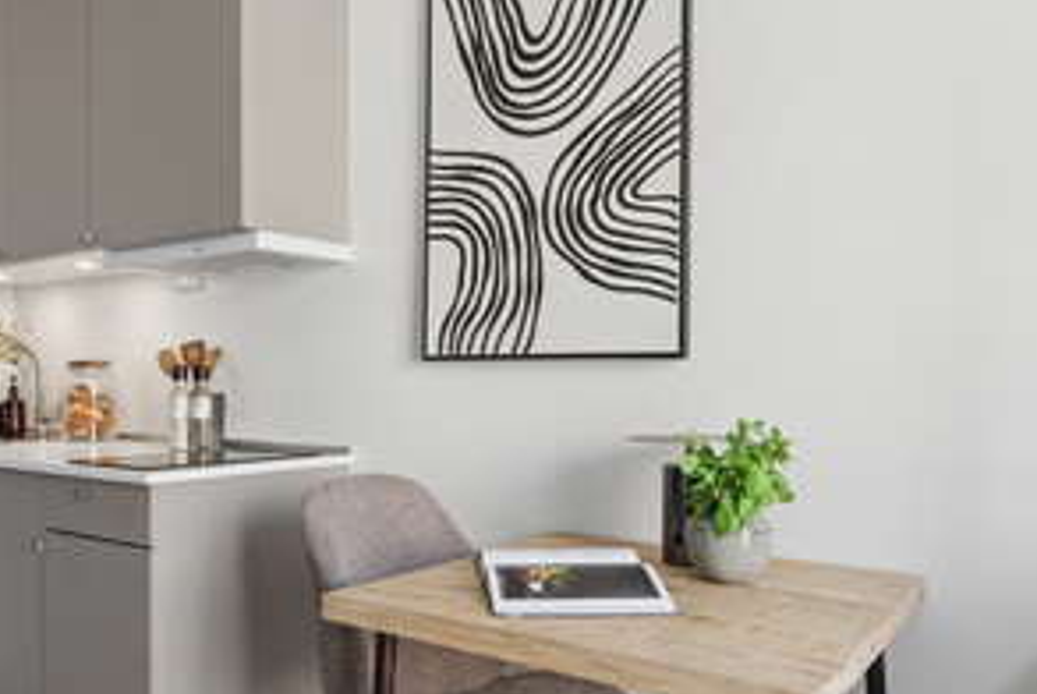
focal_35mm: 30
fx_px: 865
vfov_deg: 43.6
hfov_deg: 61.6
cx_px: 448
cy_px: 404
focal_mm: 14
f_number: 8
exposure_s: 1/25
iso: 200
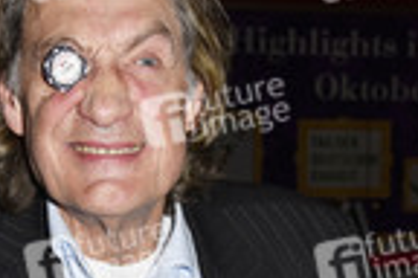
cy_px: 330
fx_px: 1382
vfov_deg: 11.3
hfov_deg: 17.2
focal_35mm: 119
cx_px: 138
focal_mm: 38
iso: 320
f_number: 6.3
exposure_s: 1/200
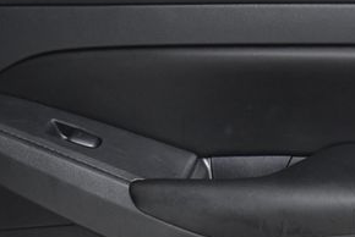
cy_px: 125
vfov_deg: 8.0
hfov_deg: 11.9
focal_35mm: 172
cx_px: 234
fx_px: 1698
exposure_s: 1/125
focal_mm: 52
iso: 2500
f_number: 4.8
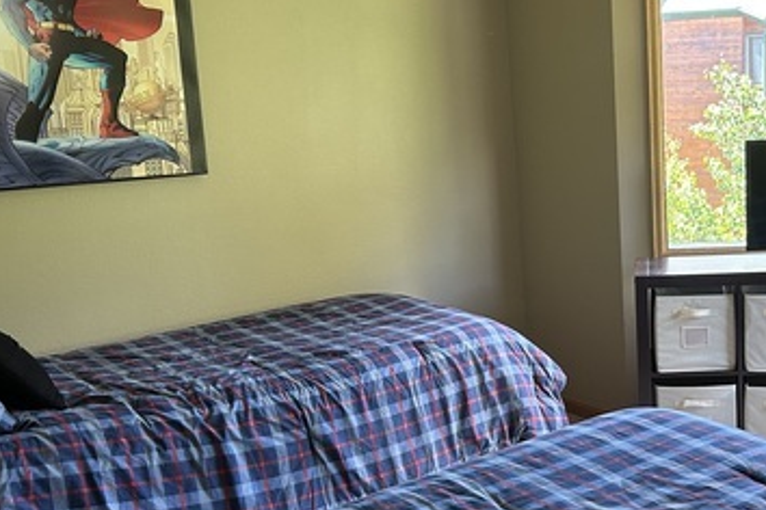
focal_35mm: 51
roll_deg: +2.3
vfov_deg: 26.5
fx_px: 1085
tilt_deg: -11.6
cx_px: 609
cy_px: 279
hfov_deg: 37.5
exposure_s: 1/92
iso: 125
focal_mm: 5.7
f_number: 1.5
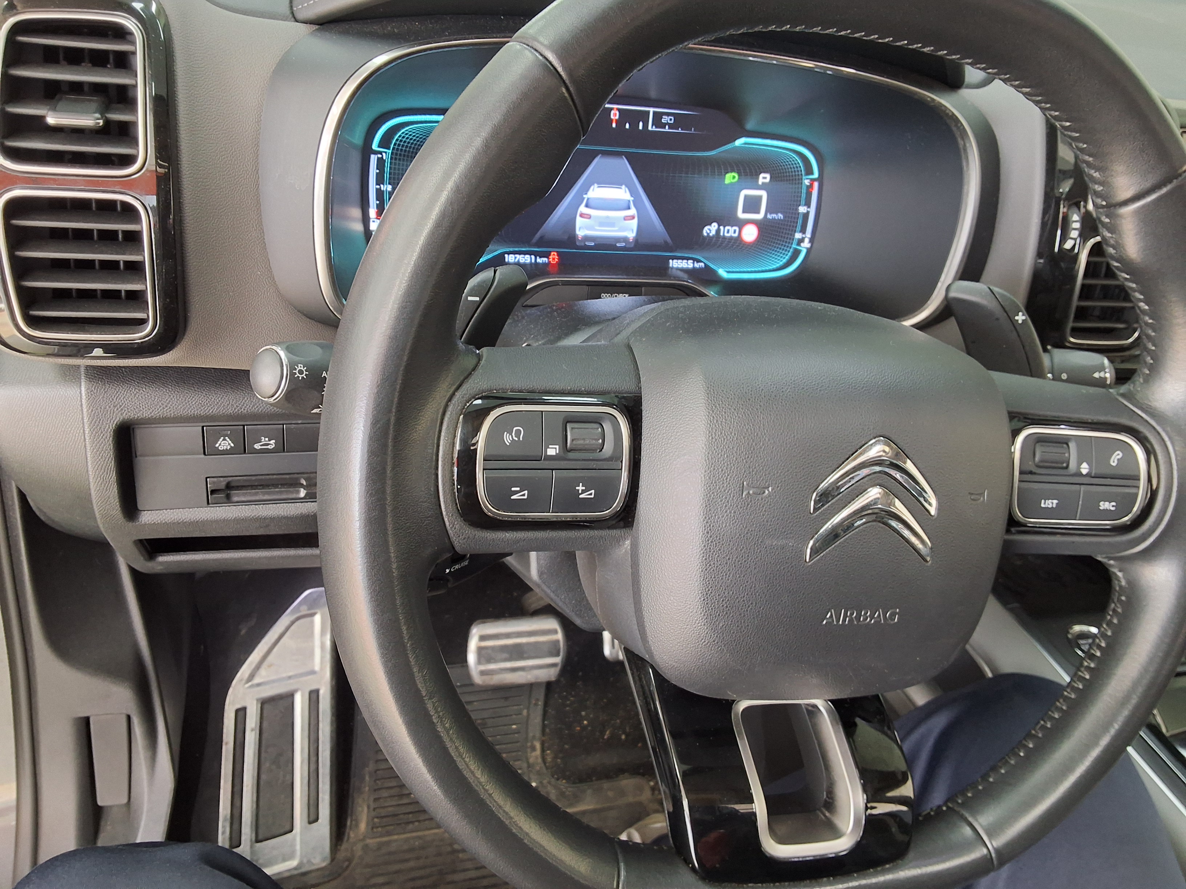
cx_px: 593
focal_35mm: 28
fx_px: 959
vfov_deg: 49.7
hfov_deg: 63.4
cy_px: 444
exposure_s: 1/40
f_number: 1.9
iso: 160
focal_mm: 2.91
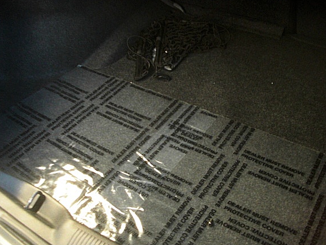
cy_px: 128
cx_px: 166
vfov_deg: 36.0
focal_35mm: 40
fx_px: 377
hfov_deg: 46.8
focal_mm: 6.3
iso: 400
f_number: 2.8
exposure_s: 1/125
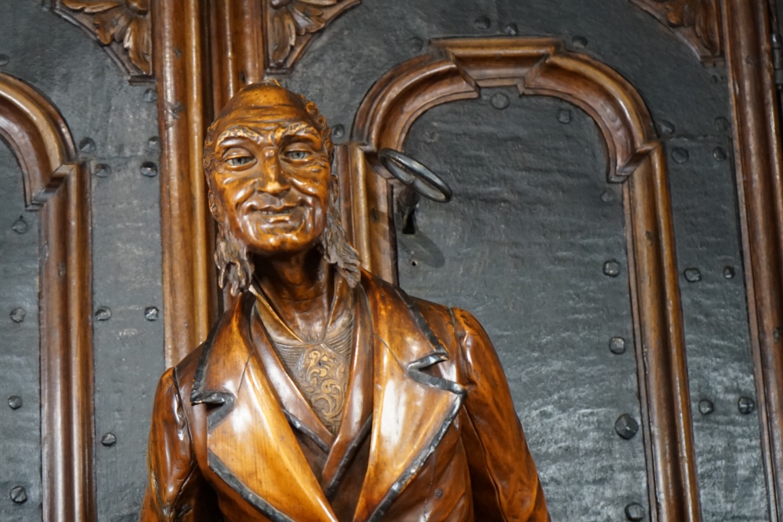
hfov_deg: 19.5
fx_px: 2284
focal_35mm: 105
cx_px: 392
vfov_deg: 13.0
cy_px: 261
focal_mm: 70
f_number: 5.6
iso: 2500
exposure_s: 1/160
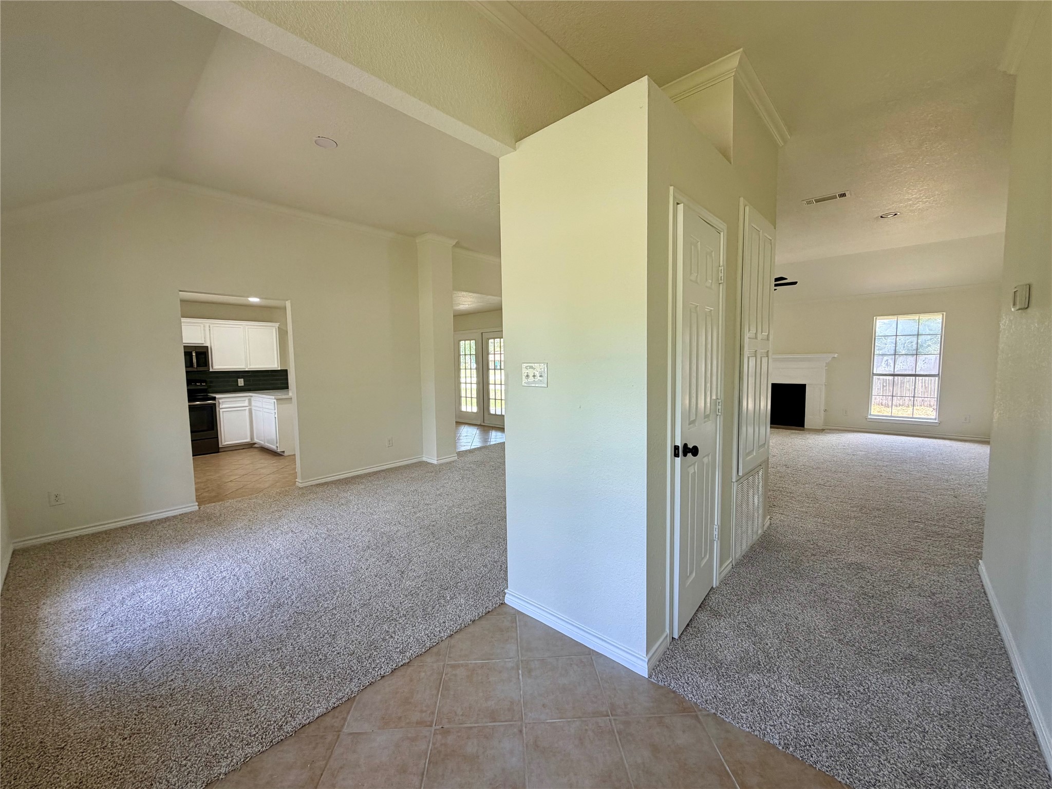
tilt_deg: -4.3
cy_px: 394
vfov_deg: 85.7
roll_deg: +0.7
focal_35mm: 14
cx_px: 526
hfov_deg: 102.1
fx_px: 425
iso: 80
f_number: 2.2
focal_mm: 2.22
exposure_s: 1/121
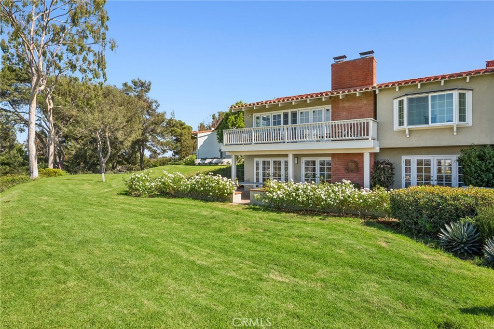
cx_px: 247
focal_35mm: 21
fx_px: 288
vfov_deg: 59.4
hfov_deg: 81.2
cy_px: 164
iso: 64
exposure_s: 1/40
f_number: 13
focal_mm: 21
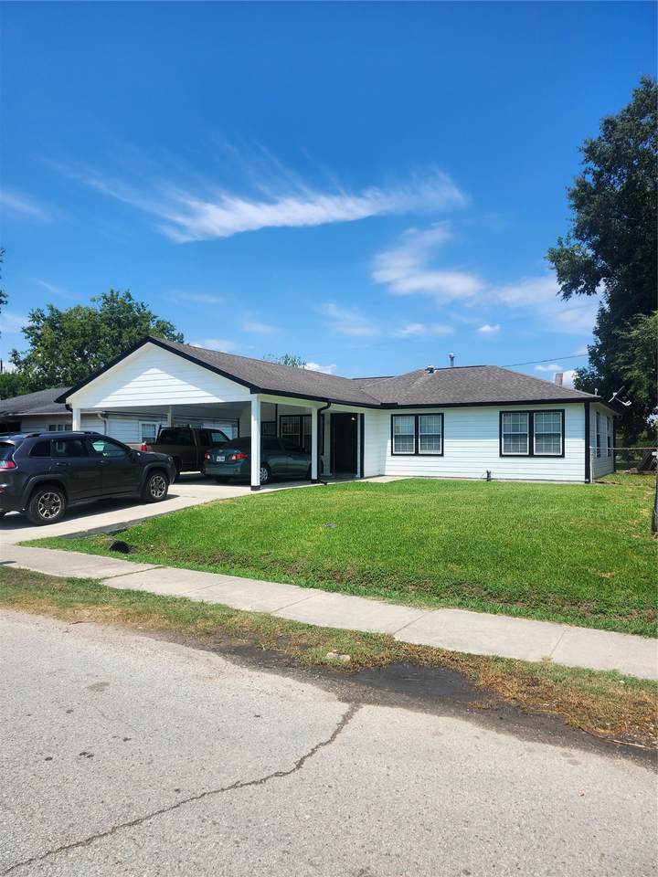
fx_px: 583
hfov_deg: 58.9
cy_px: 438
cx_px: 329
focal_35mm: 23
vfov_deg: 73.9
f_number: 1.8
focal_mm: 5.54
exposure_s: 1/2088
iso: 25
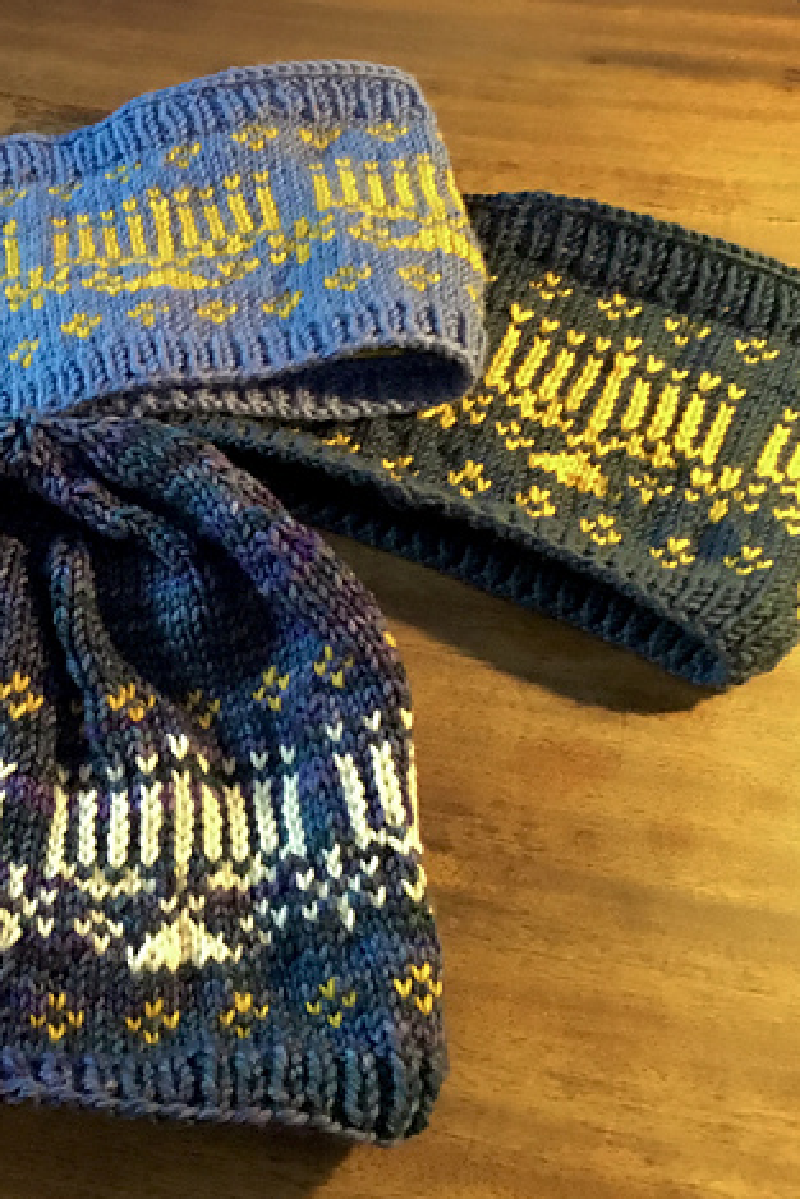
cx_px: 72
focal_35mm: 44
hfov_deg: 29.2
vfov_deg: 44.5
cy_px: 603
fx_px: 1465
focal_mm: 3.3
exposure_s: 1/15
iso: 320
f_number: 2.4
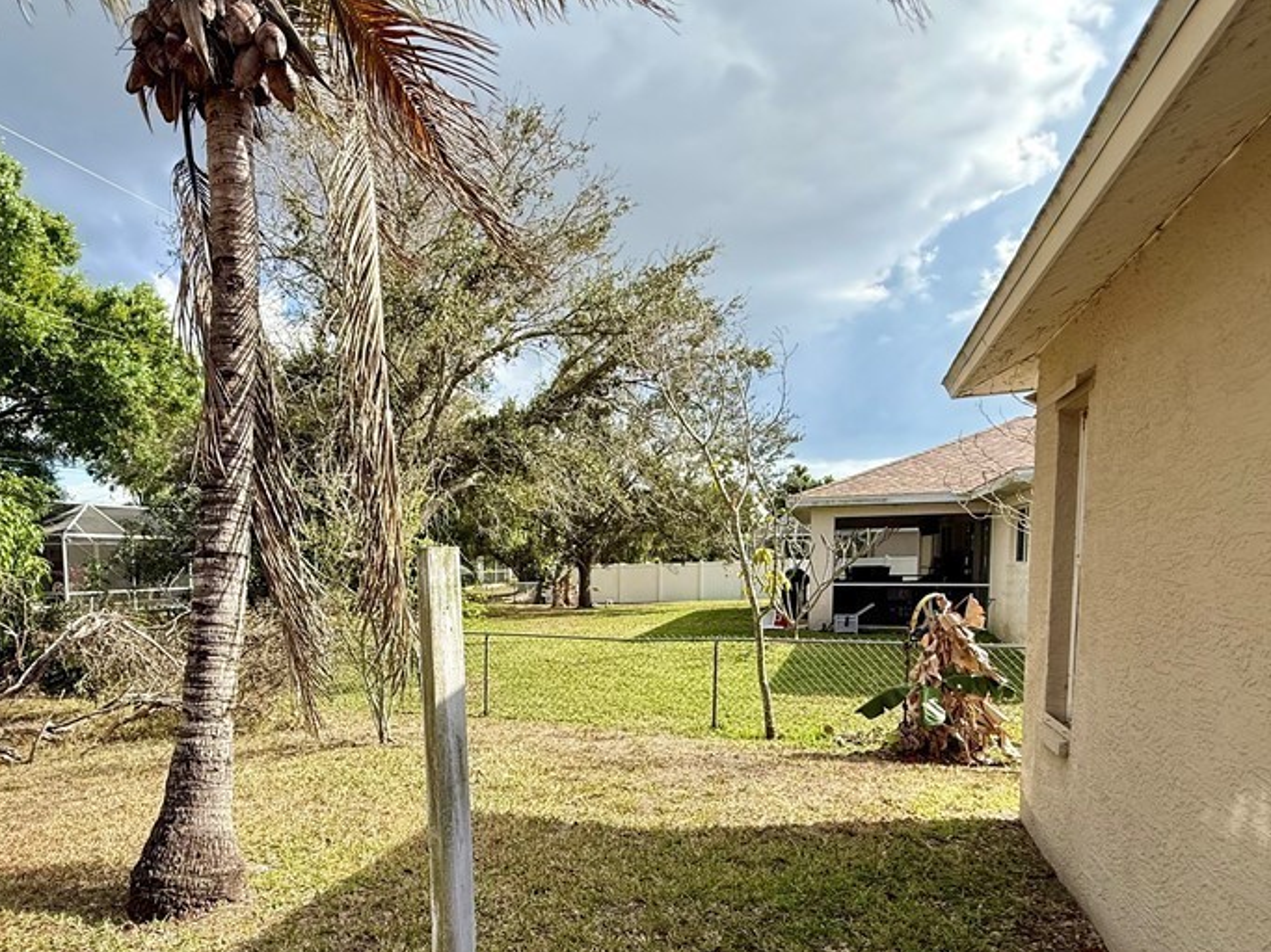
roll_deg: +0.8
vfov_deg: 62.1
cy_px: 621
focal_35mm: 21
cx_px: 469
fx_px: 771
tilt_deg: -2.9
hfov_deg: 77.4
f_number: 2.2
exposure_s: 1/1033
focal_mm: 2.22
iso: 50
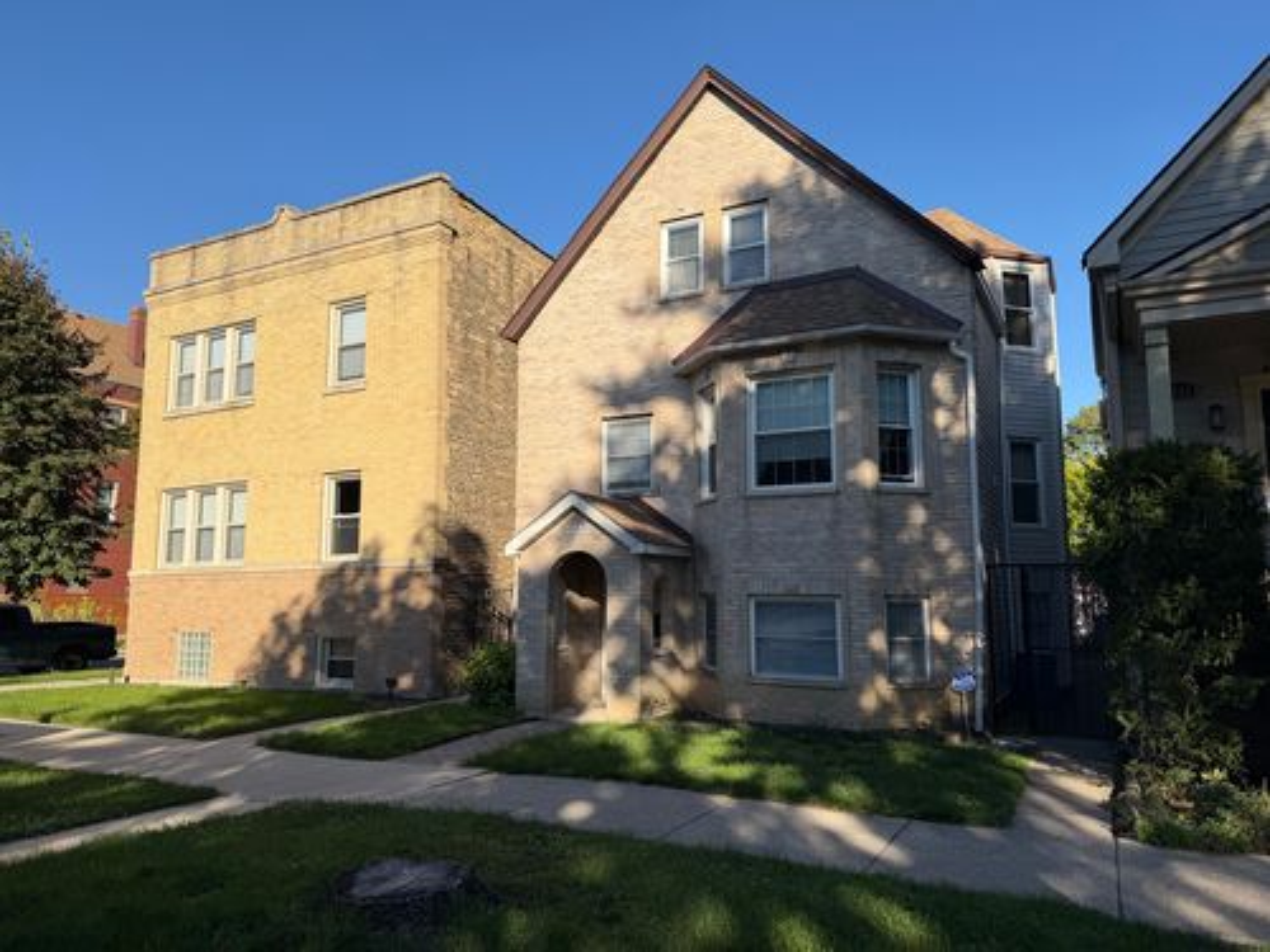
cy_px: 476
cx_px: 635
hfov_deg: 71.6
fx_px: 881
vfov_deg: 56.8
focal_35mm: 24
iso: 80
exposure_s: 1/4405
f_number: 1.78
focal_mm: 6.76
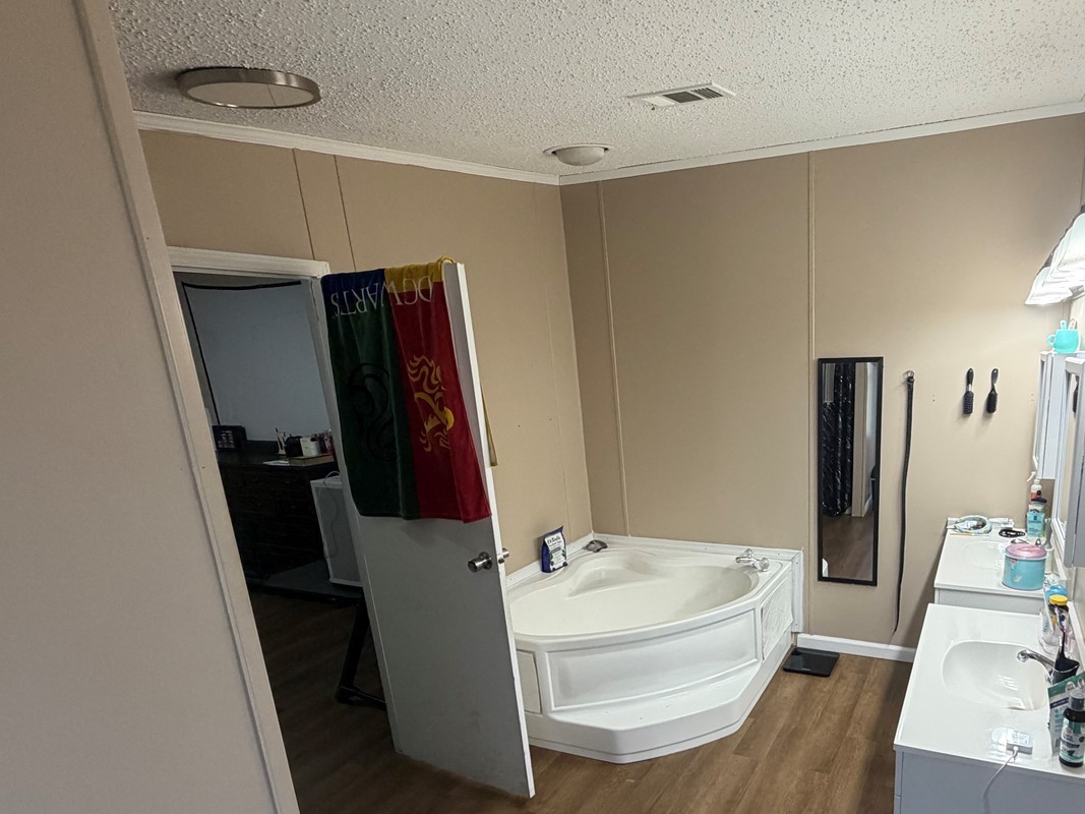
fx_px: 658
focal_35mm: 21
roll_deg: +1.9
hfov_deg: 76.0
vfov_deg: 62.2
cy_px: 529
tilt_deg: -16.0
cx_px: 741
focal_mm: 2.22
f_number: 2.2
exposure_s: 1/120
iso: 320
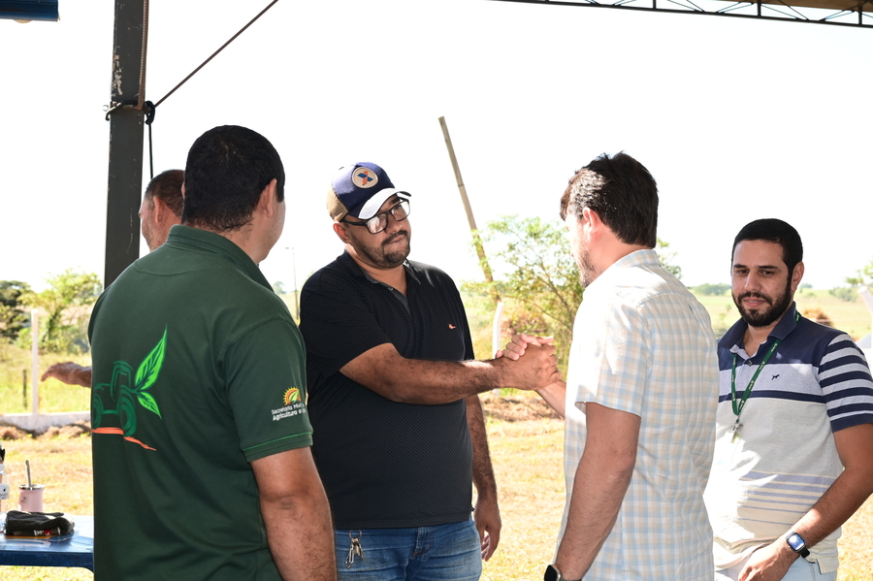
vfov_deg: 23.4
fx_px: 1406
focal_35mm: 58
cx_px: 436
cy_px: 290
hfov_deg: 34.5
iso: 450
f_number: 8
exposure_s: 1/200
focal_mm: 58
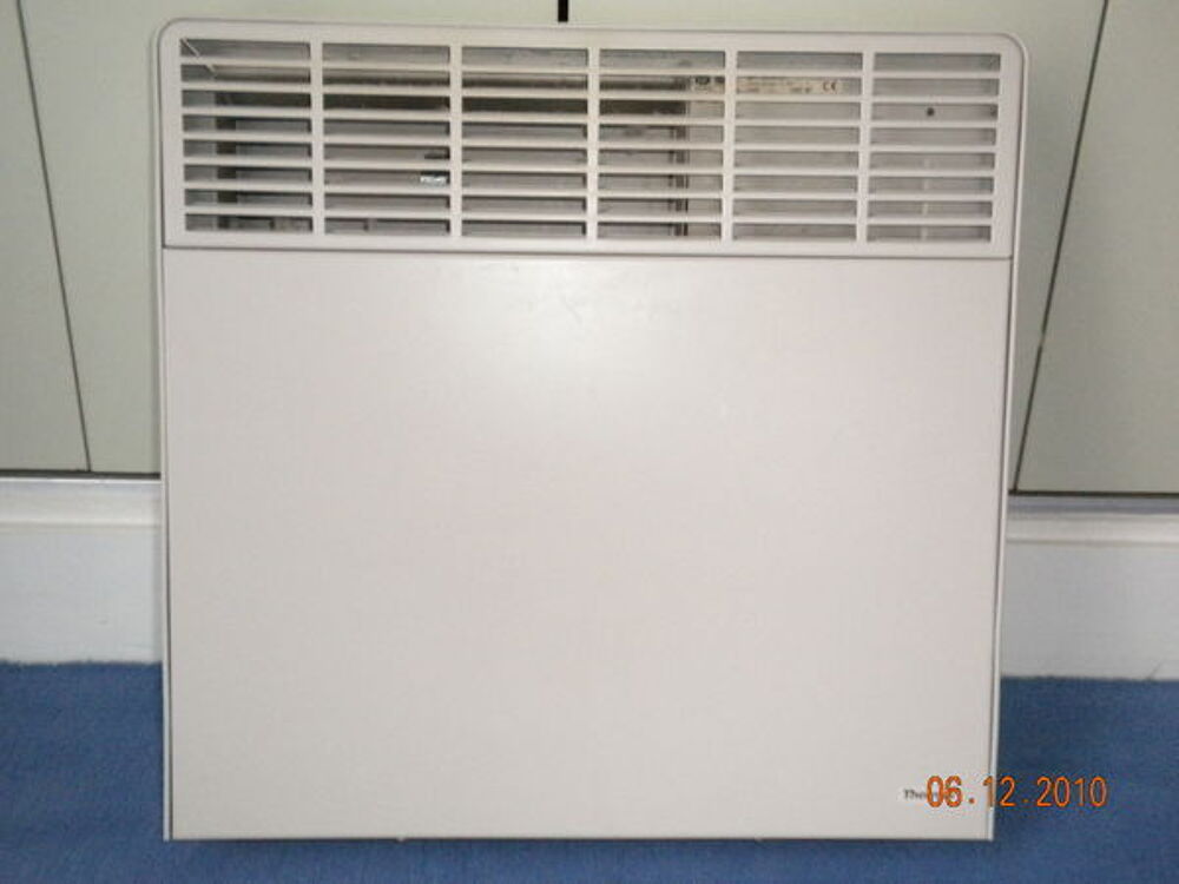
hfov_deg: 45.8
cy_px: 442
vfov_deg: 35.1
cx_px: 590
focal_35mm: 41
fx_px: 1396
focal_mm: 7.4
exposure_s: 1/30
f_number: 3.5
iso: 800
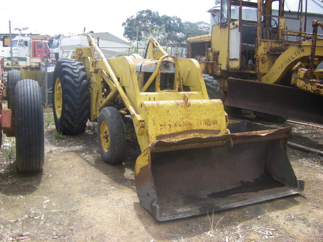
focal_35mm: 38
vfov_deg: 37.7
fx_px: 355
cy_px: 121
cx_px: 162
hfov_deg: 49.0
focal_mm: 6.3
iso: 64
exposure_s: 1/200
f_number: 3.5
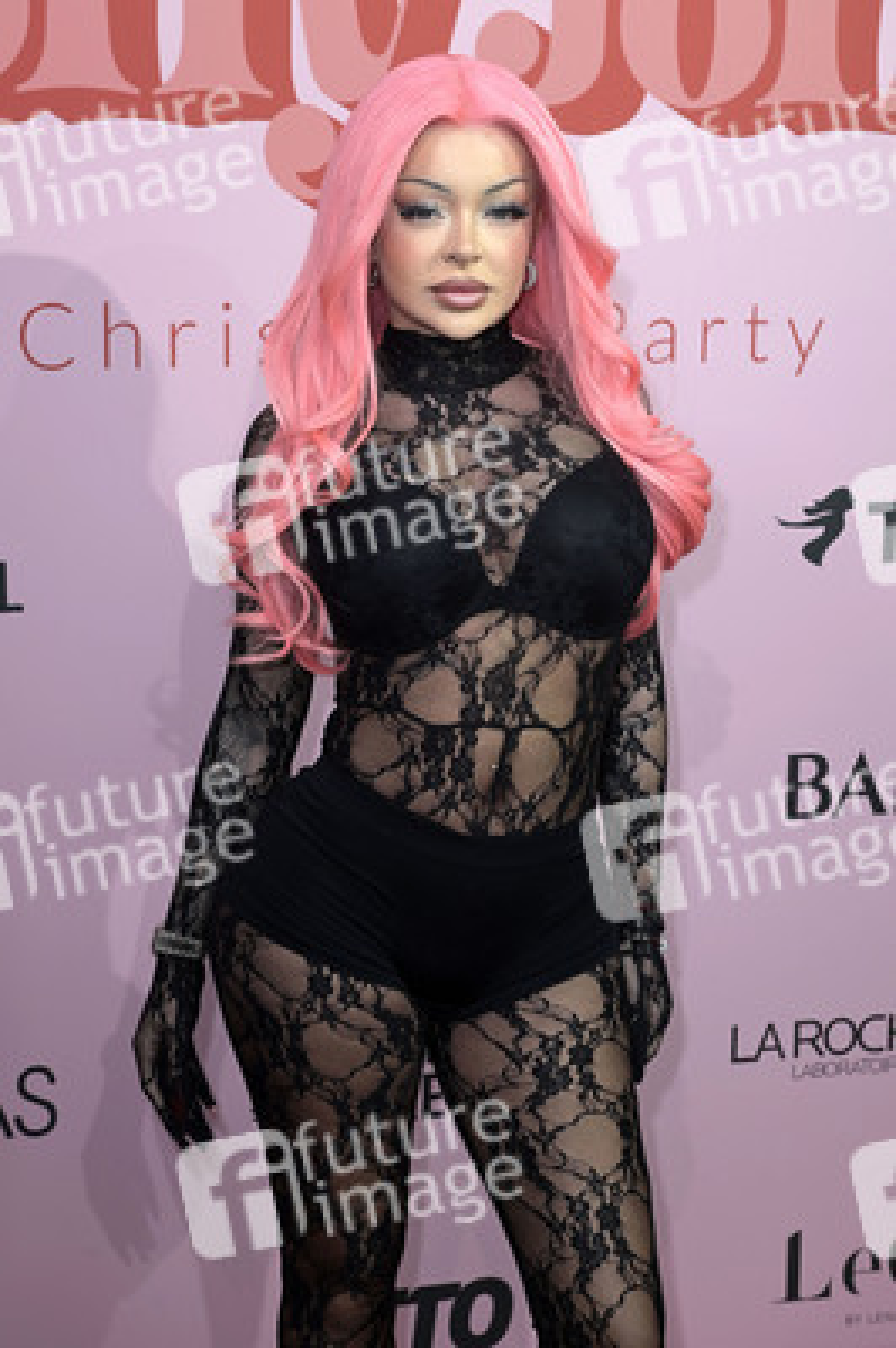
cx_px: 448
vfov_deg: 33.4
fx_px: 2244
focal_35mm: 60
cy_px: 674
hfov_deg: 22.6
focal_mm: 60
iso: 800
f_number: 5.6
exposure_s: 1/250
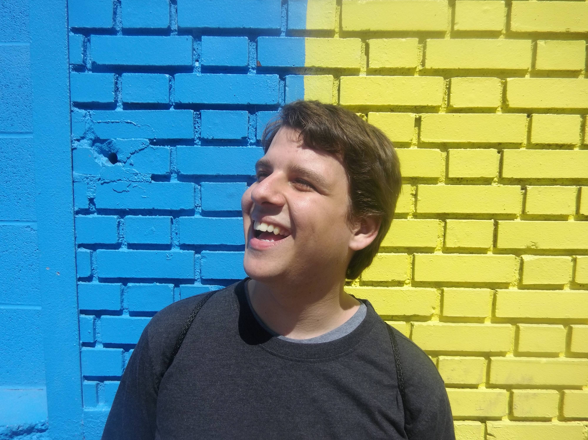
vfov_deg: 54.8
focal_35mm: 25
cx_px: 294
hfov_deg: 69.4
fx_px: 424
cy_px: 220
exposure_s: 1/2000
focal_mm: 4.5
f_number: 3.5
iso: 100
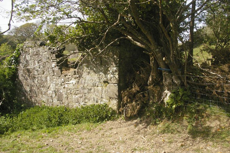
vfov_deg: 41.7
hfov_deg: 59.5
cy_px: 76
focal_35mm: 32
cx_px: 115
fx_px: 201
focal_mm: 21
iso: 3200
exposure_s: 1/1500
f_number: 13
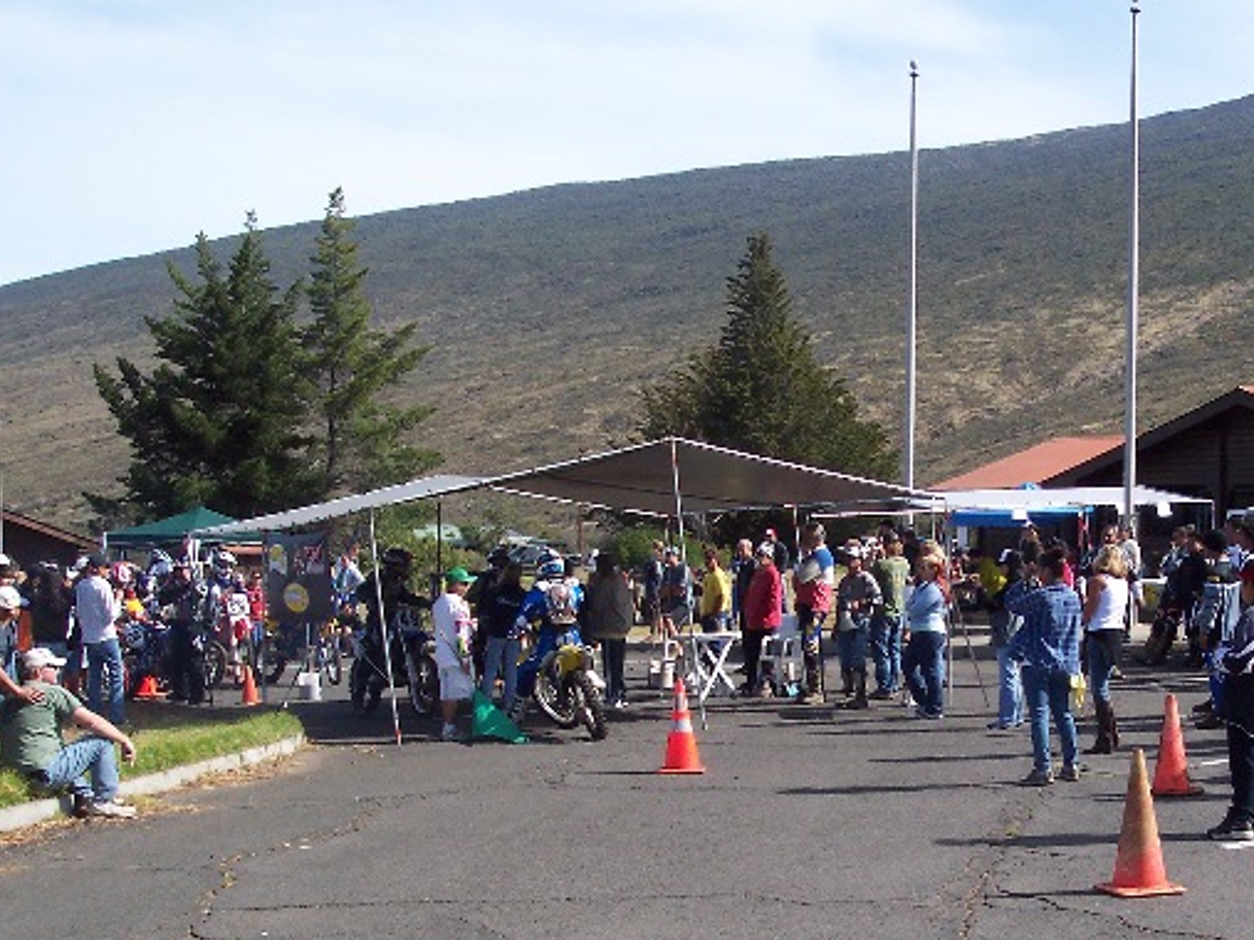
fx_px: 2173
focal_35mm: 60
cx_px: 920
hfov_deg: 31.7
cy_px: 601
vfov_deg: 24.3
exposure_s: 1/500
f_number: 4.8
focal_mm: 8
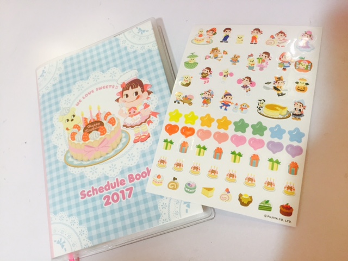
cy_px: 130
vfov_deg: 48.2
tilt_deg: -63.8
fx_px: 292
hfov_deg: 61.7
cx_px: 174
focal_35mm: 29
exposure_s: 1/33
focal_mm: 4.15
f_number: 2.2
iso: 50
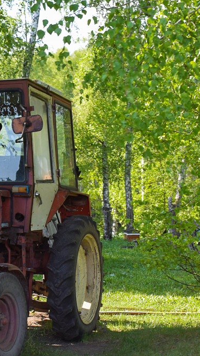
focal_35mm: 68
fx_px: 641
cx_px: -58
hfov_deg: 16.7
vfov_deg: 30.9
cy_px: 208
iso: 400
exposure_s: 1/200
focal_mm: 24
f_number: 7.1
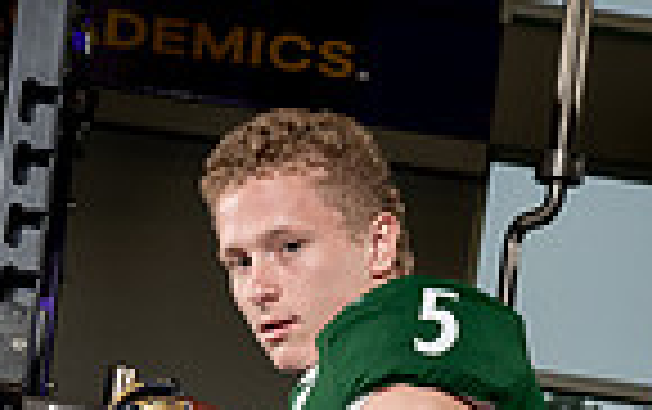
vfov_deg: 8.7
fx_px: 2473
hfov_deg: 15.0
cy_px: 942
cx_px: 265
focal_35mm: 139
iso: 640
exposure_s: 1/250
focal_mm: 44
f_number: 9
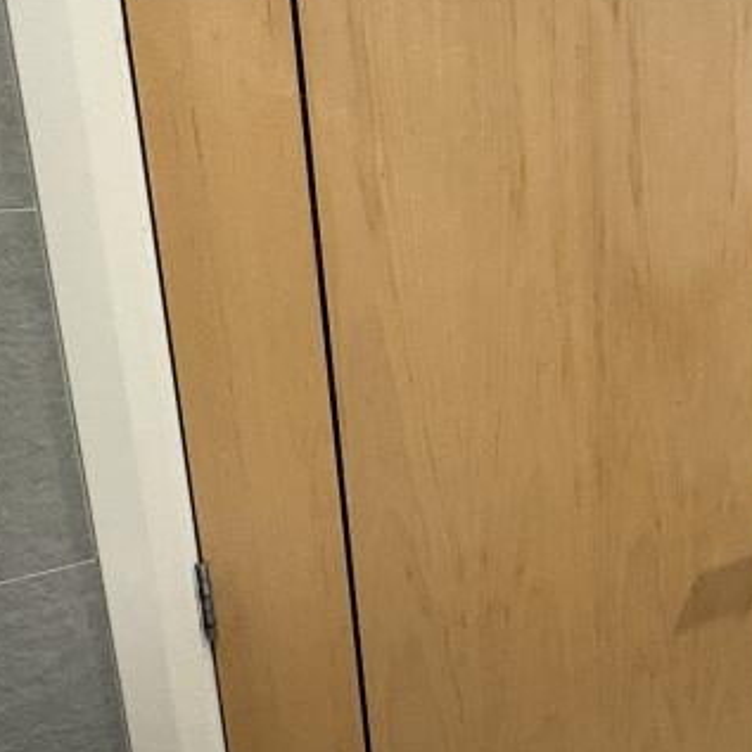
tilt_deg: -13.0
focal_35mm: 40
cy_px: 344
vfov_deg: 41.8
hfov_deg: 36.7
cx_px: 783
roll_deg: -0.4
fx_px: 983
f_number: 2.2
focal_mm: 2.22
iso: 640
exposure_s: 1/50
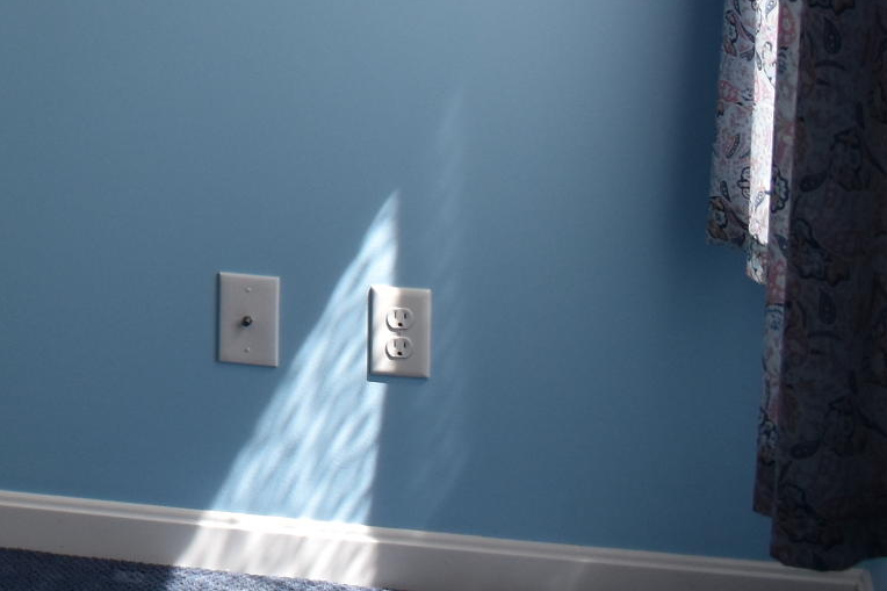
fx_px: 2611
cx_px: -619
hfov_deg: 16.6
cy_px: -329
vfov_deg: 12.2
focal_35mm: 106
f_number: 3.5
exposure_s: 1/250
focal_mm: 18
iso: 400
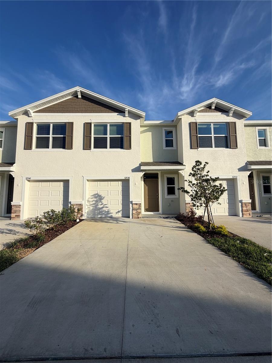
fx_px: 147
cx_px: 136
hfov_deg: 85.7
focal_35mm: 14
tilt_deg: +6.7
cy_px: 182
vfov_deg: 102.1
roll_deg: +1.1
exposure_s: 1/901
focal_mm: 2.22
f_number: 2.2
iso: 20
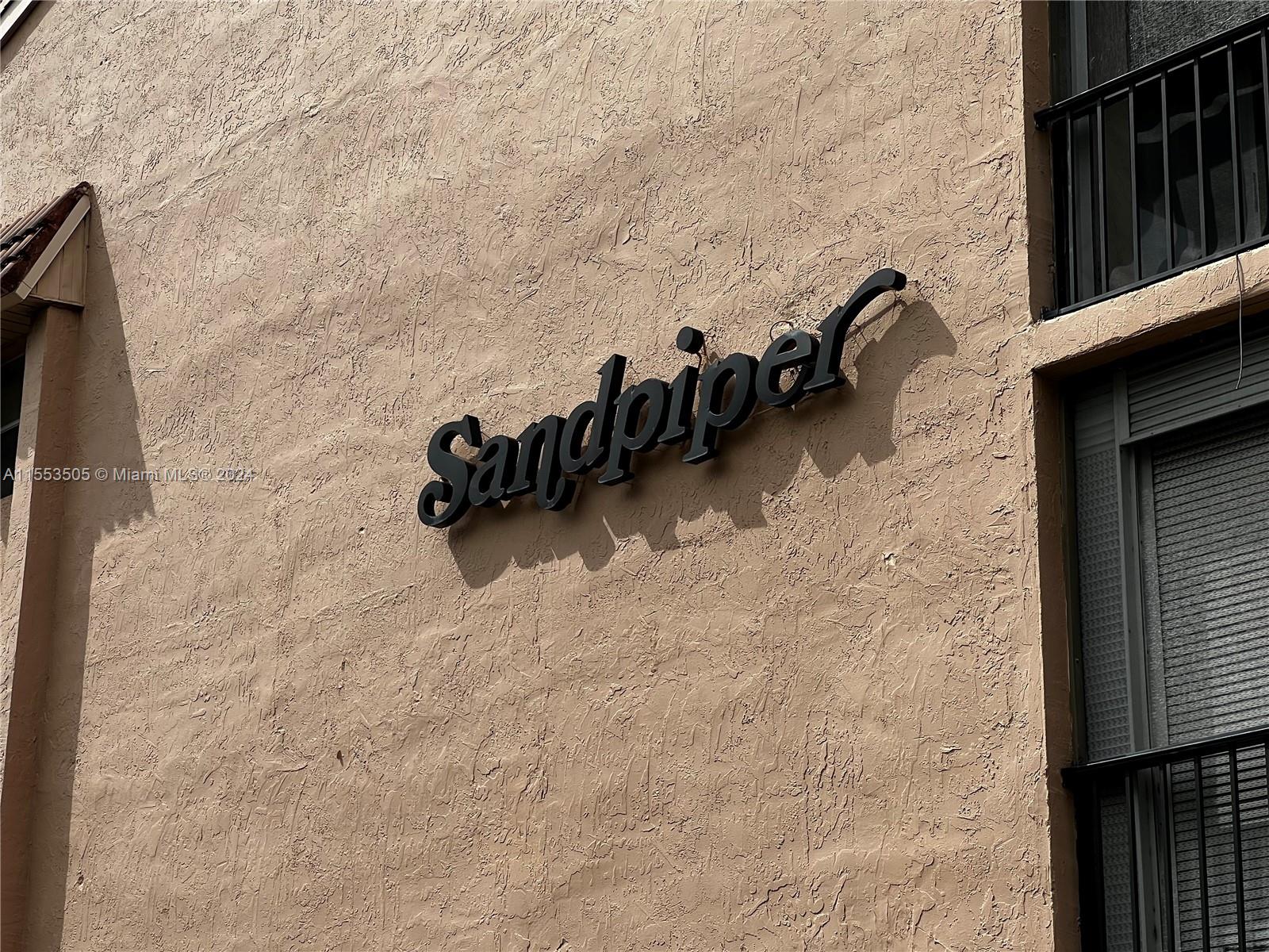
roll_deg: -0.4
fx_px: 2823
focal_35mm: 77
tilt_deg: +19.6
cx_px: 634
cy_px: 476
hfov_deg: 25.3
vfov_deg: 19.1
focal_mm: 9
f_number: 2.8
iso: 32
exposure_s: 1/1085
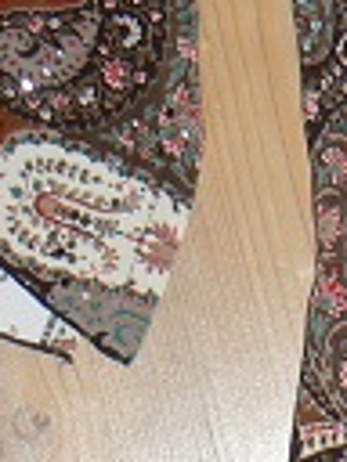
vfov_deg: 11.7
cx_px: 748
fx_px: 2259
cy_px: 202
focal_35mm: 169
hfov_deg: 8.3
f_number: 2.8
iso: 100
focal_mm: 6
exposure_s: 1/30
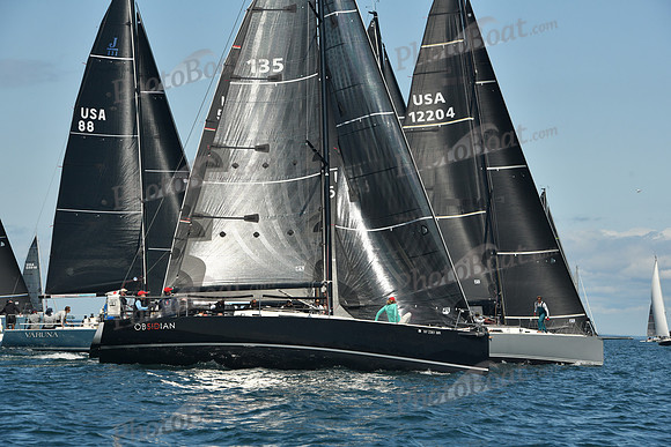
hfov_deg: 16.4
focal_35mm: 125
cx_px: 336
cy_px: 224
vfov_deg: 11.0
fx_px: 2330
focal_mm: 125
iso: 320
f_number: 9
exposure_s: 1/640
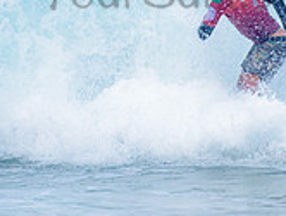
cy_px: -32
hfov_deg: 1.2
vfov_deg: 0.9
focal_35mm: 1679
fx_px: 13892
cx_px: 221
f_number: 5.6
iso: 250
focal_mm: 500
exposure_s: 1/2000
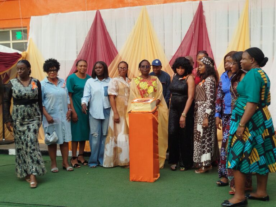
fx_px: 343
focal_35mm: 43
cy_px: 104
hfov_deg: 43.9
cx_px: 138
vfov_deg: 33.6
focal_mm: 5.31
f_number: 1.7
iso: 64
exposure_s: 1/100
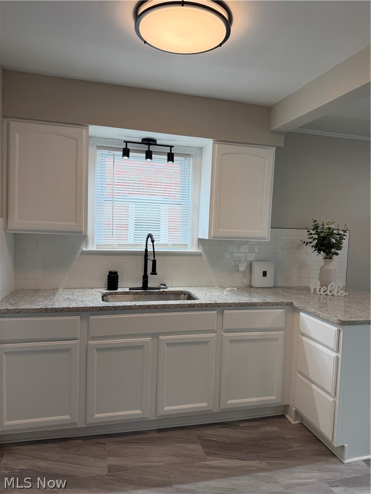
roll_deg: -2.3
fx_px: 343
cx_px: 186
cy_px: 247
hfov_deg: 56.8
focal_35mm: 24
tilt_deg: -3.6
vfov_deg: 71.6
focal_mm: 6.76
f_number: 1.78
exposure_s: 1/309
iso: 80
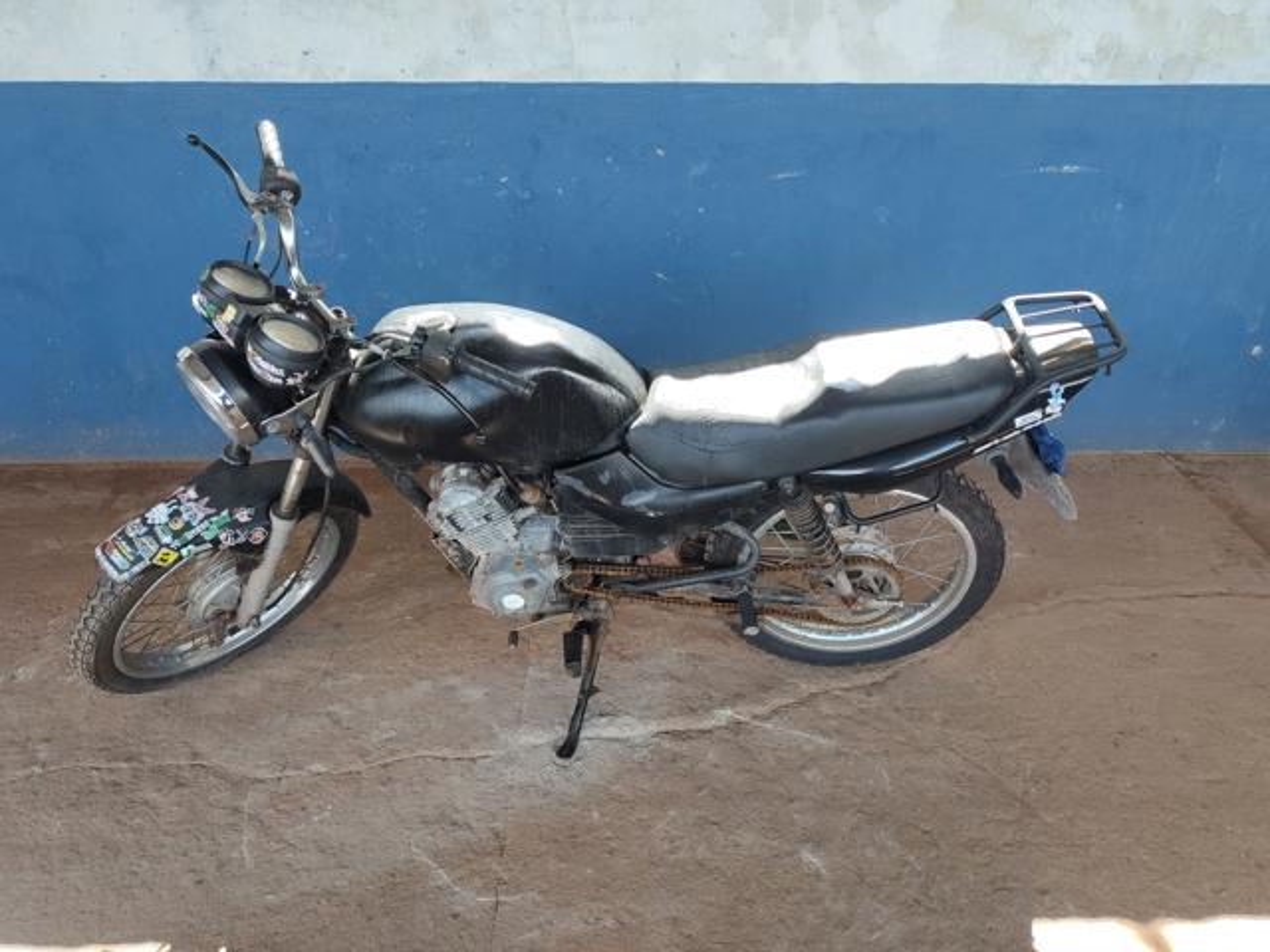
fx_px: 917
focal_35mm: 25
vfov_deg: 54.9
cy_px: 476
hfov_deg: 69.4
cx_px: 635
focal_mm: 4.71
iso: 143
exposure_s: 1/164
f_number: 1.7
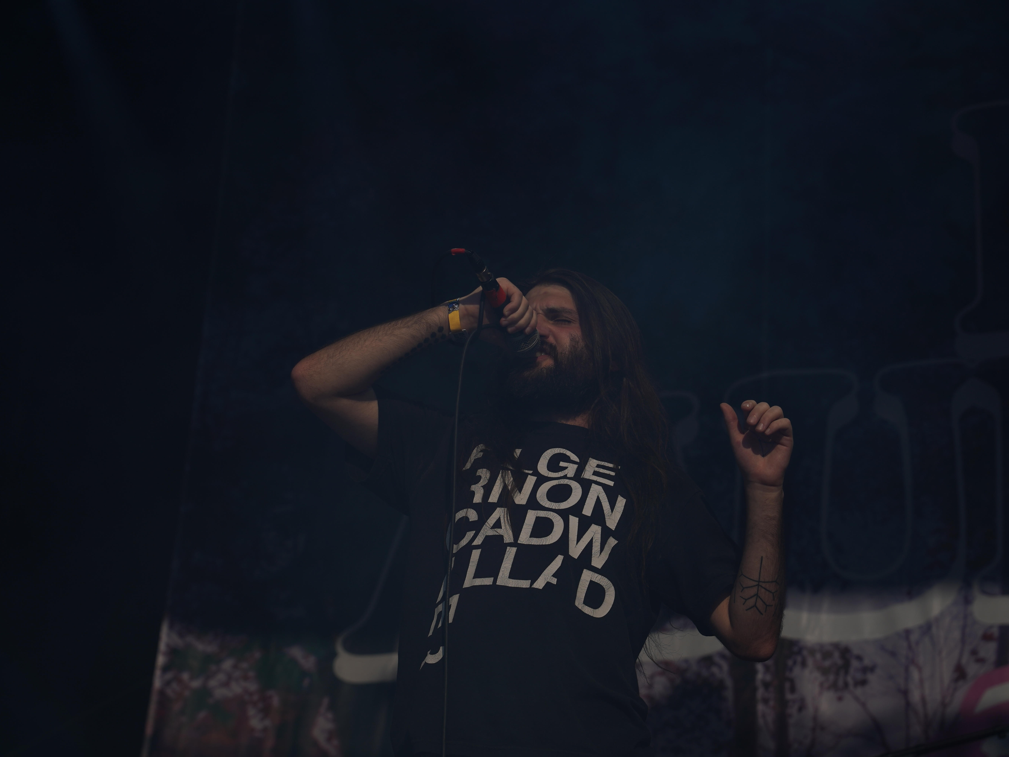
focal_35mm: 114
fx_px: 3323
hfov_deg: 17.3
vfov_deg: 13.0
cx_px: 536
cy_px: 379
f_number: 8
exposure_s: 1/1600
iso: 100
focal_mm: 105
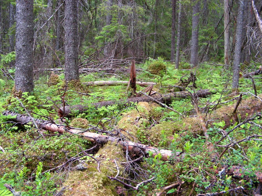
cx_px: 131
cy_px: 98
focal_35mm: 38
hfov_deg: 49.0
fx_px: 288
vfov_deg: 37.7
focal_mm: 6.3
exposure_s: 1/29
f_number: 3.5
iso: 200
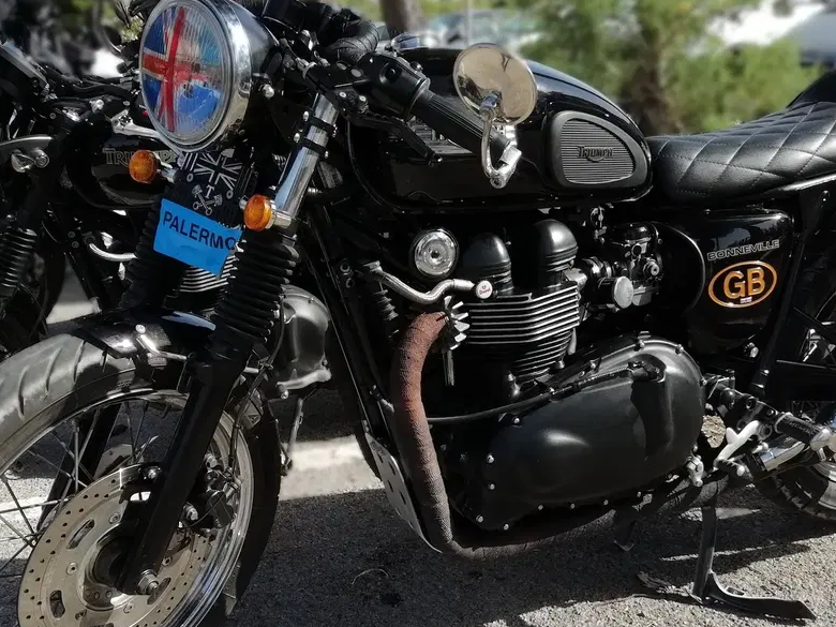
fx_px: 966
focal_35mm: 40
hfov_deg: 46.8
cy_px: 362
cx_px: 430
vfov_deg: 35.9
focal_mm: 3.46
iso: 50
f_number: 8
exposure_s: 1/907
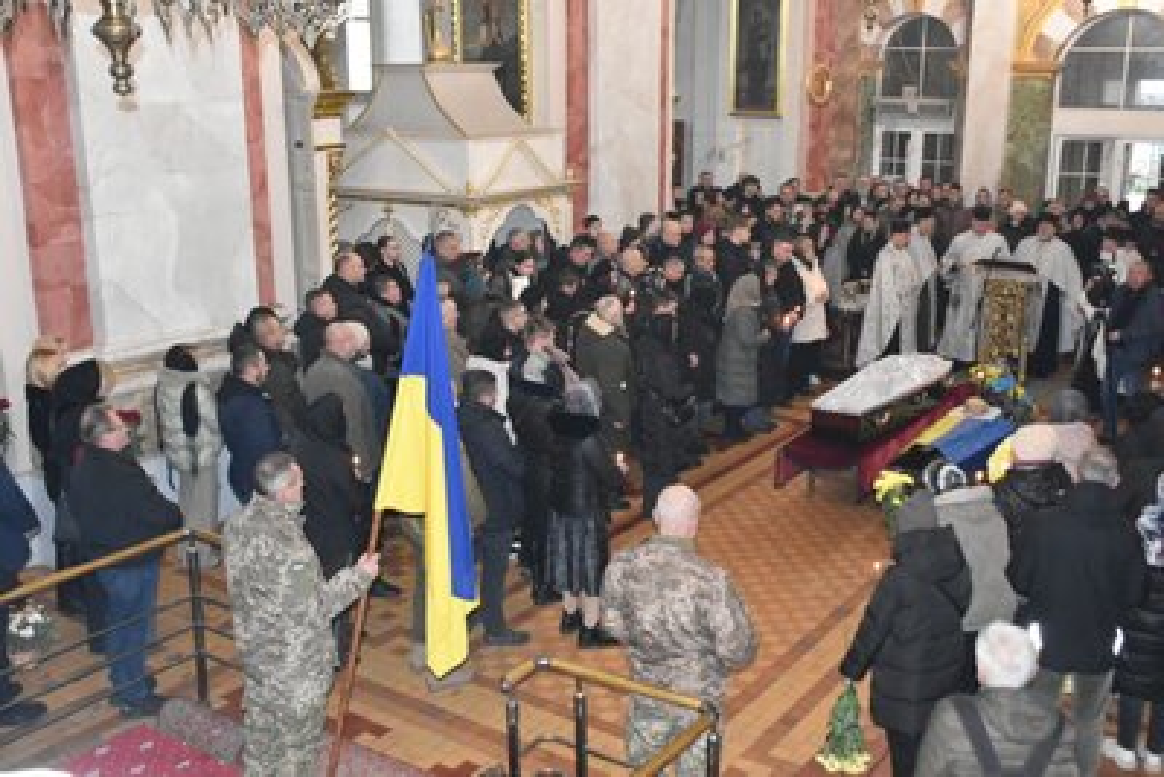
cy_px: 388
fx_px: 1164
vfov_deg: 36.9
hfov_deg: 53.1
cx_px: 582
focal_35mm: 36
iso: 2500
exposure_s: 1/60
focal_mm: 24
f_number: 3.8
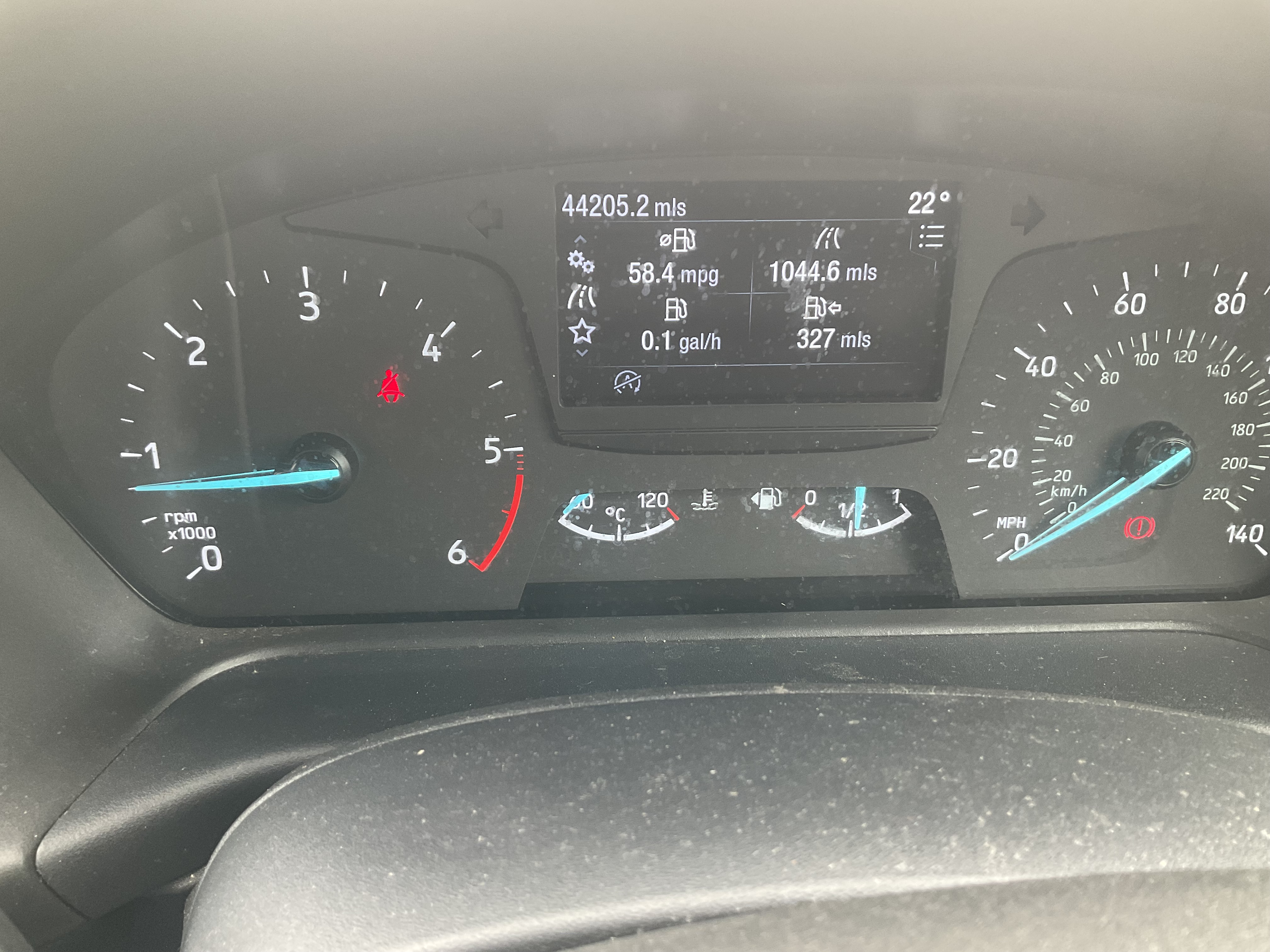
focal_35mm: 29
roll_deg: -0.5
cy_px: 476
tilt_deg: -27.4
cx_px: 635
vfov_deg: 48.2
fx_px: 1064
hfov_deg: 61.7
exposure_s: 1/60
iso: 64
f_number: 1.8
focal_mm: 3
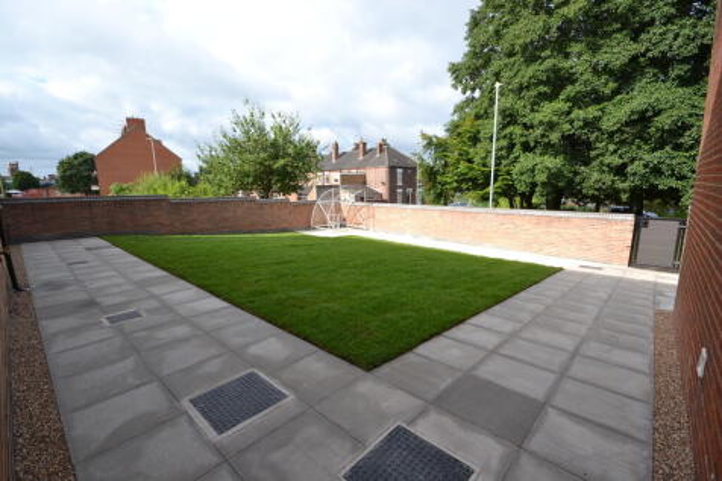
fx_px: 301
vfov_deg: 77.3
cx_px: 361
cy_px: 240
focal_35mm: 15
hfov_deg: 100.4
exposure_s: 1/320
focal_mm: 10
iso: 400
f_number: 9
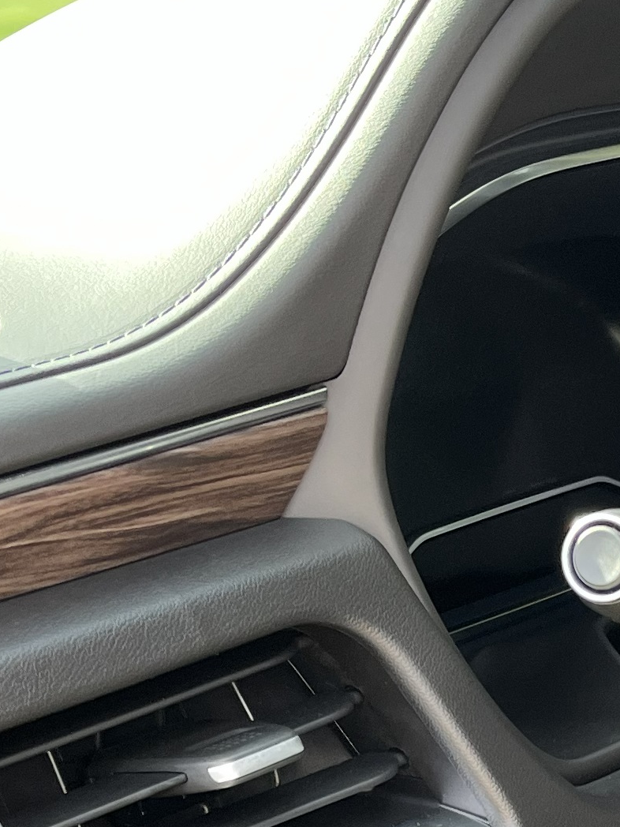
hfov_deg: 13.9
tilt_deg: -29.3
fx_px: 2388
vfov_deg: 17.9
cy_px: 1173
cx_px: 933
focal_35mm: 100
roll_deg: +3.8
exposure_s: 1/121
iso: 80
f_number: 1.6
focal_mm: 5.1
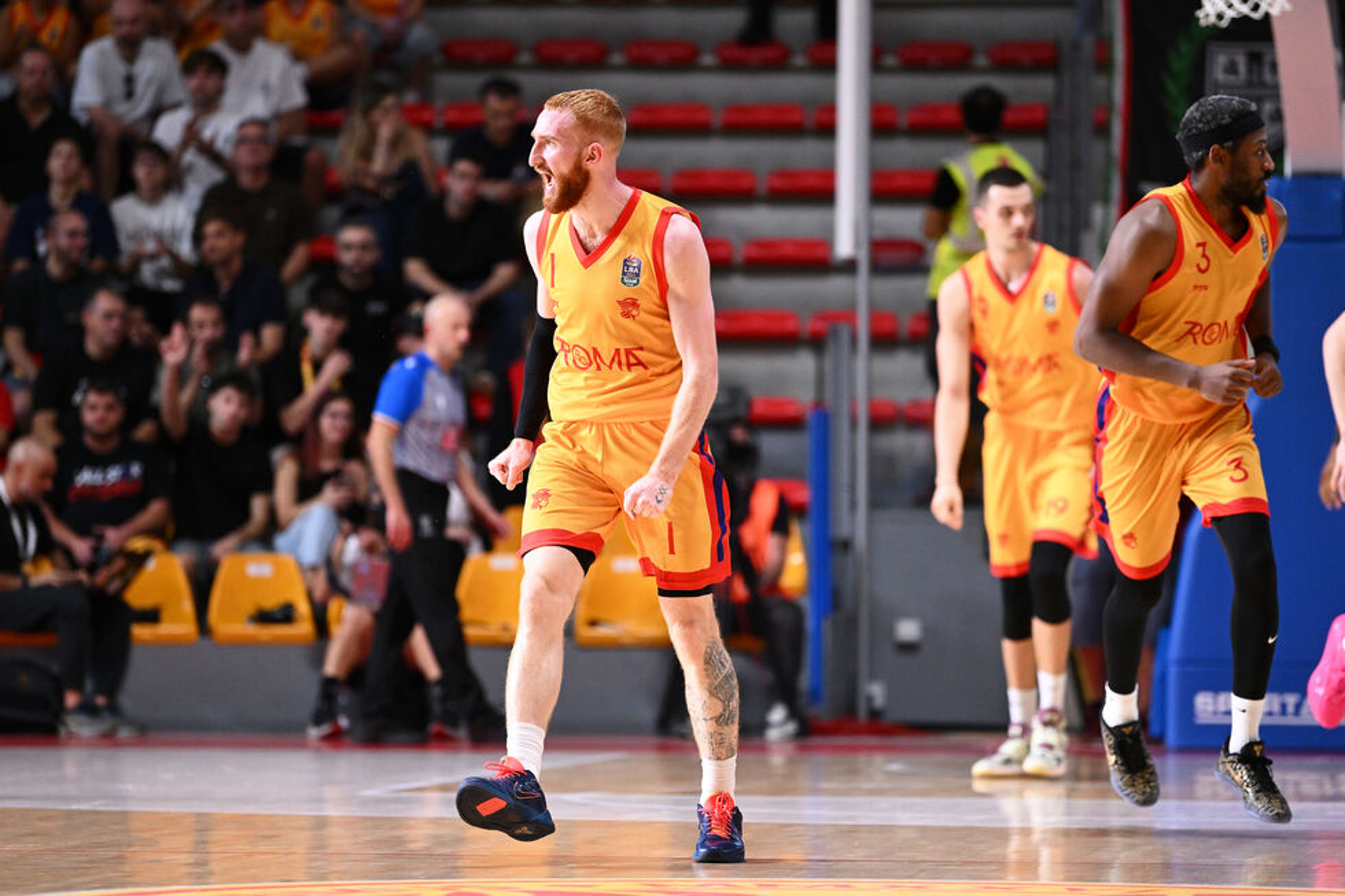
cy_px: 448
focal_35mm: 185
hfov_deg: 11.1
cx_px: 672
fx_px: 6910
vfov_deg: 7.4
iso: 3200
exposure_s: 1/1600
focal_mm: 185
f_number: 2.8
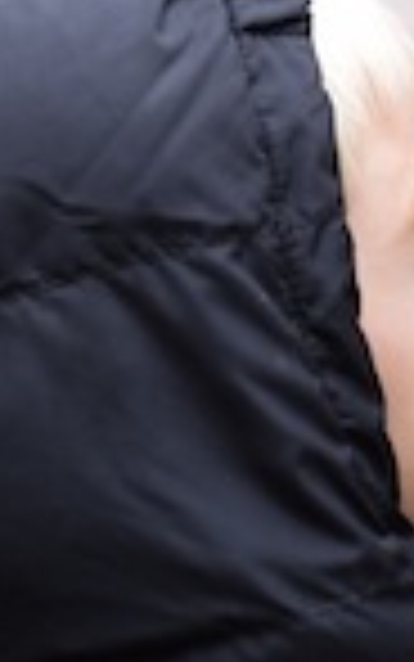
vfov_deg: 4.7
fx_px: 7984
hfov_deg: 3.0
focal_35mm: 443
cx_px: 421
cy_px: 385
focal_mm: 55
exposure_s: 1/100
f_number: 5.6
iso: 400
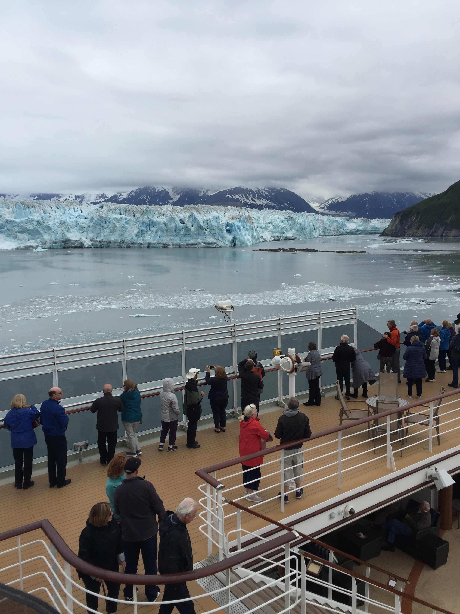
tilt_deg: -7.1
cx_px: 230
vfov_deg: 61.7
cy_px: 307
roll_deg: +0.6
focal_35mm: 29
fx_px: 514
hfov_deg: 48.2
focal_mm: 4.15
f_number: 2.2
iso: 32
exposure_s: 1/3968
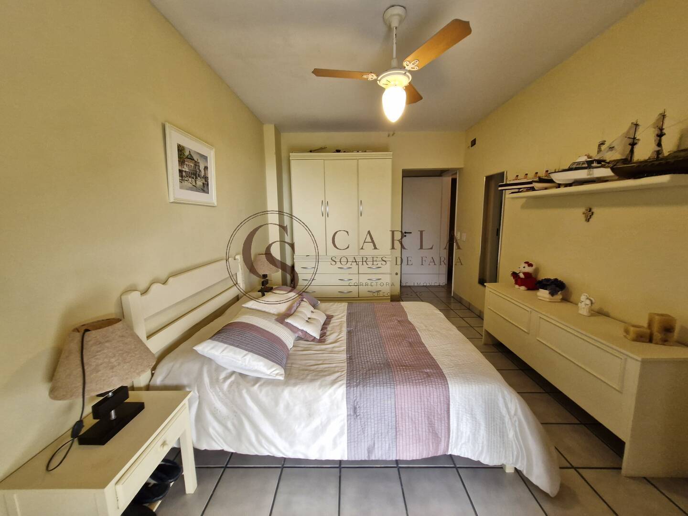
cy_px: 258
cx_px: 344
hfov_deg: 106.2
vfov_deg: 89.9
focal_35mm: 13
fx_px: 258
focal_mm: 1.74
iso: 200
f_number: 2.2
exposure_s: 1/60
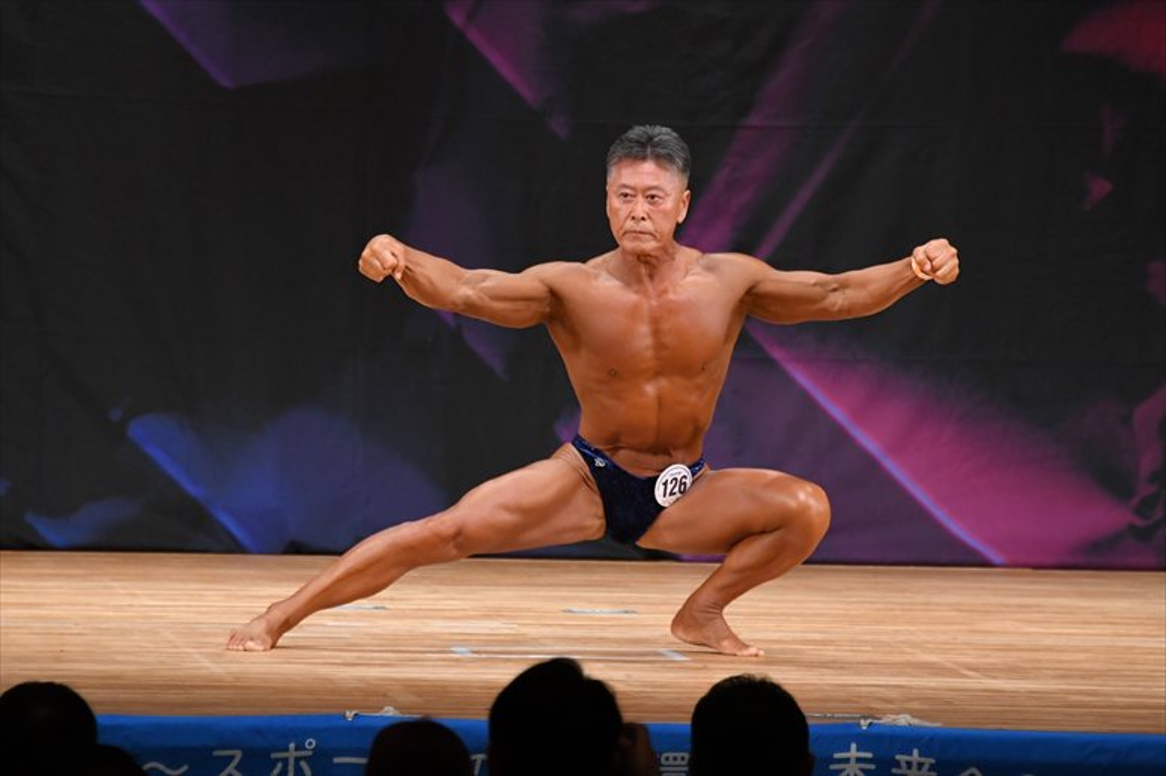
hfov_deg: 6.5
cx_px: 583
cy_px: 388
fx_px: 10198
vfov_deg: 4.4
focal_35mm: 315
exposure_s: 1/400
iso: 3200
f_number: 5.6
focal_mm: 210
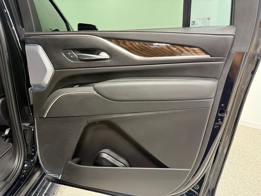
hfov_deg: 71.6
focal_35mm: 24
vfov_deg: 56.8
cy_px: 98
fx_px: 181
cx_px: 130
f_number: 1.78
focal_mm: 6.76
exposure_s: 1/60
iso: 320
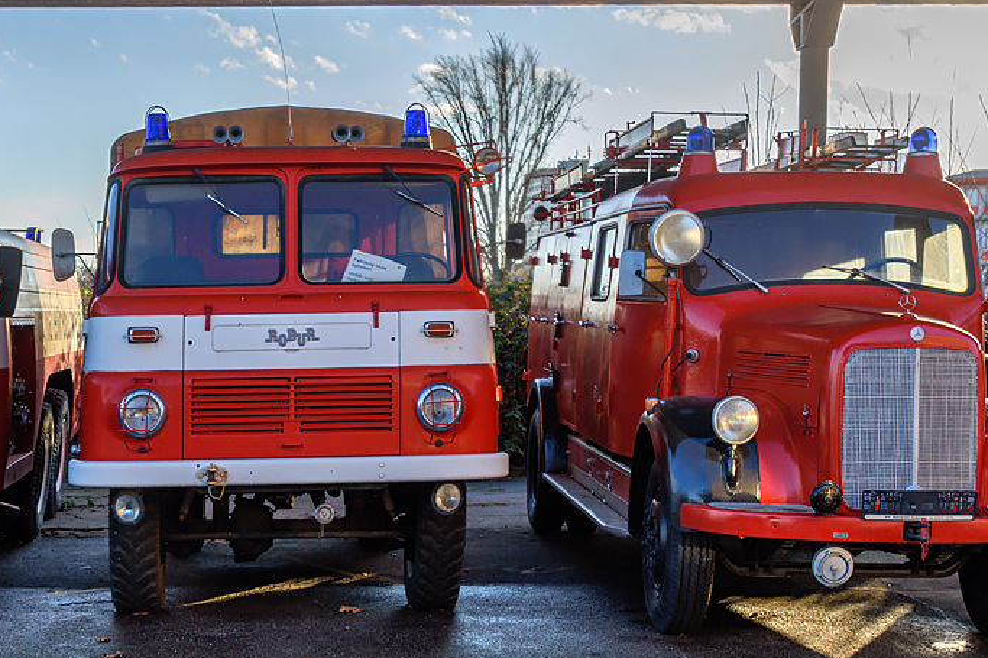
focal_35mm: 58
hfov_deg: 33.7
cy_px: 516
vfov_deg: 23.1
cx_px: 237
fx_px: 1591
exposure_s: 1/250
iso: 200
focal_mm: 22
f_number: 7.1
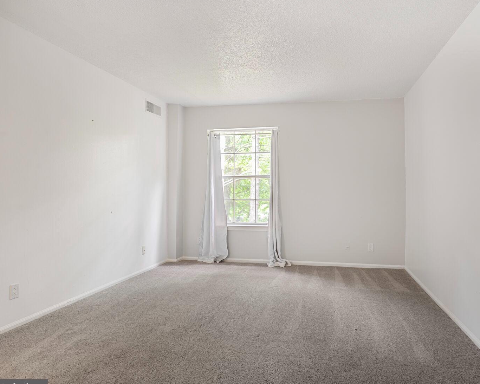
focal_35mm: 19
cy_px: 198
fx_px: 270
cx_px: 286
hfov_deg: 82.4
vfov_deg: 70.8
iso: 200
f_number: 7.1
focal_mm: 16
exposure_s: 1/1.67
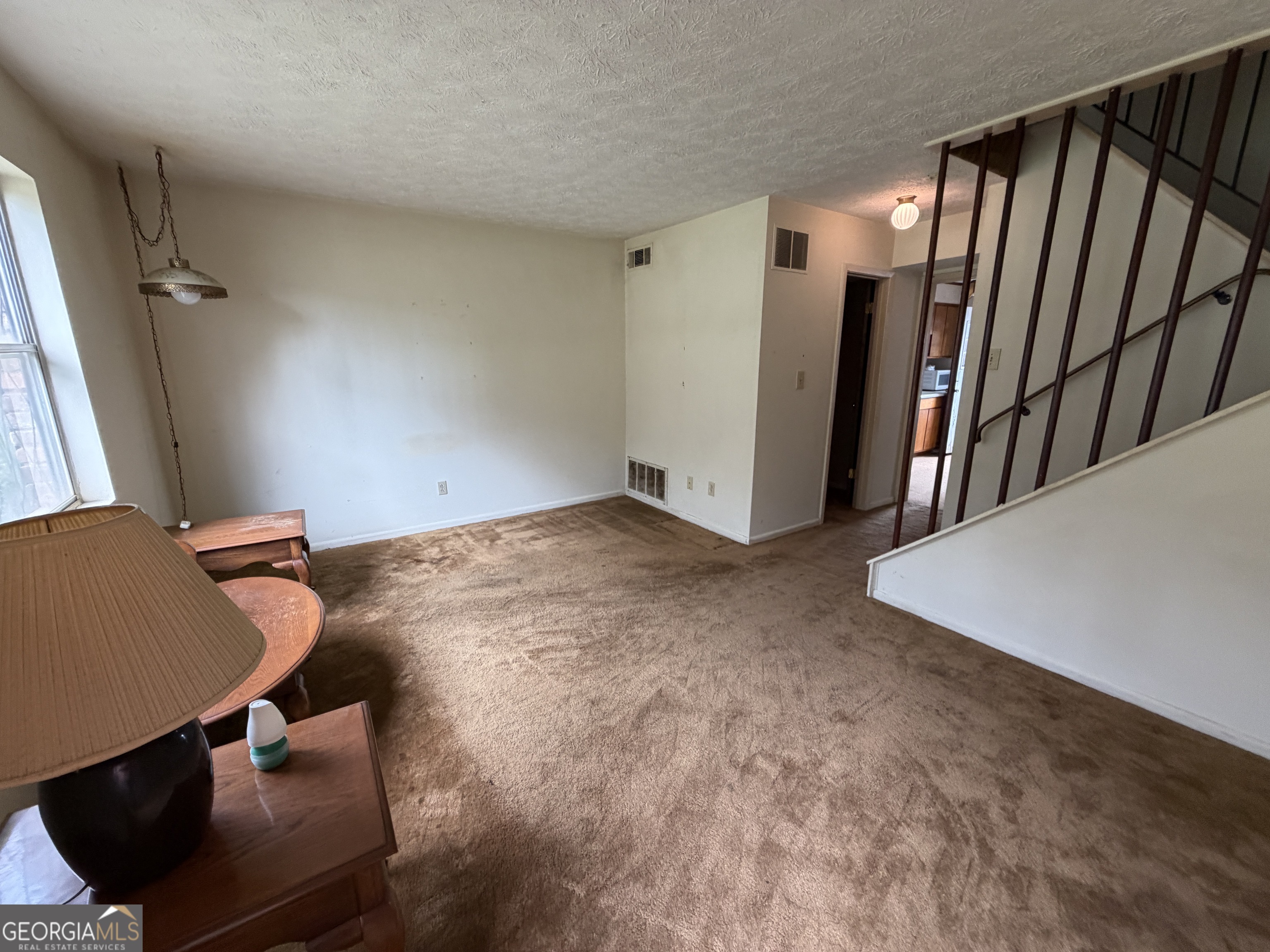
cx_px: 635
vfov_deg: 85.7
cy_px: 476
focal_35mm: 14
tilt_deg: -12.4
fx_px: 514
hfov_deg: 102.1
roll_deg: +0.2
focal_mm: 2.22
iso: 320
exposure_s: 1/84
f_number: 2.2
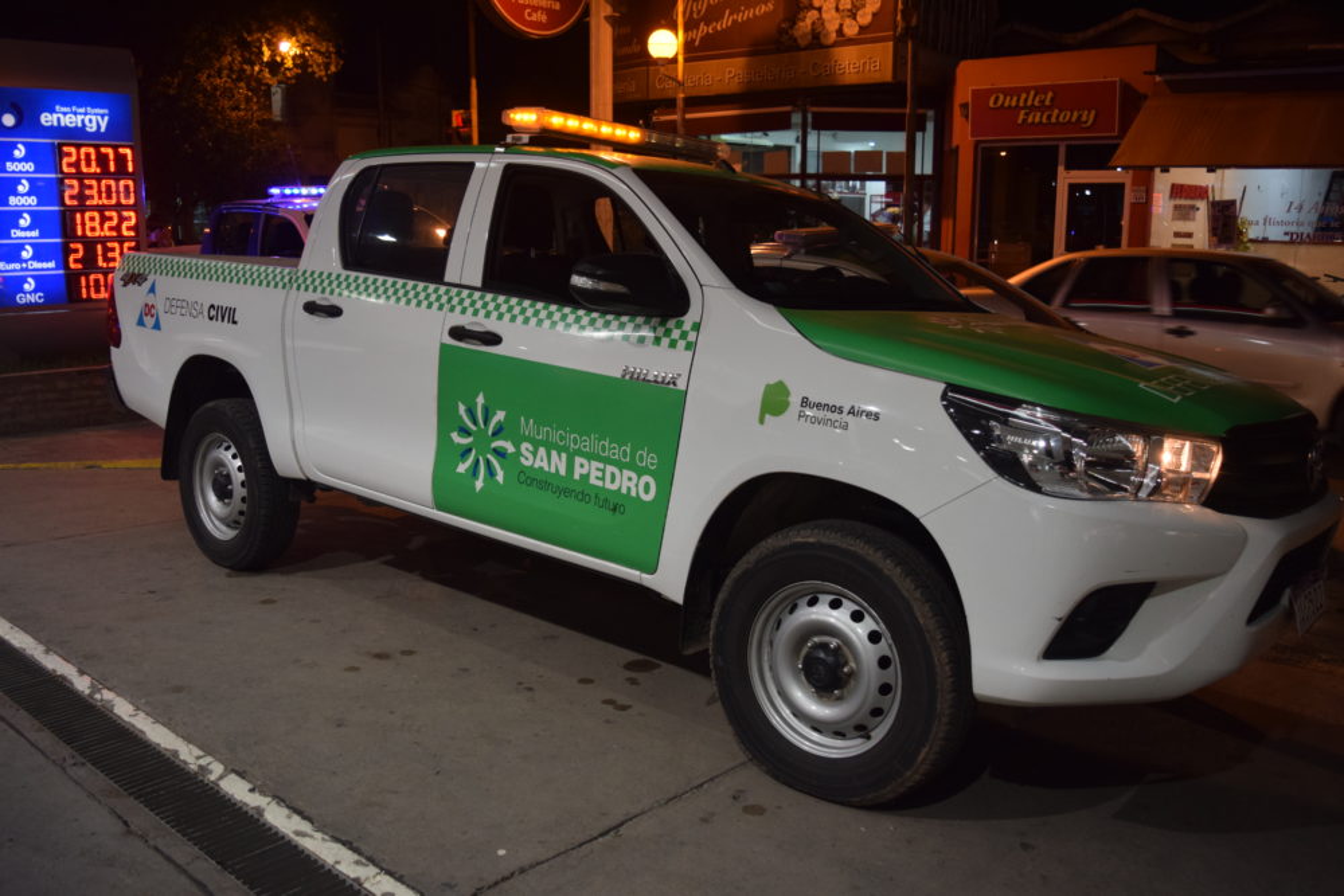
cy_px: 448
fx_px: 1176
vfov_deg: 41.7
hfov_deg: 59.5
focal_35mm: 32
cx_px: 672
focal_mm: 21
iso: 1000
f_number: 3.8
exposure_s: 1/60
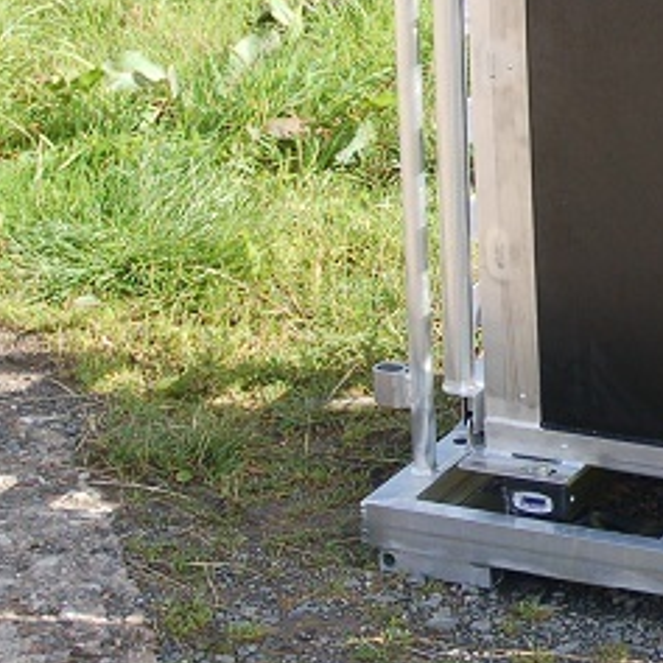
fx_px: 2947
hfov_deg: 11.8
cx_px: 1204
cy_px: -50
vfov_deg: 12.6
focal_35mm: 136
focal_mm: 28
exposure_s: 1/200
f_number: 7.1
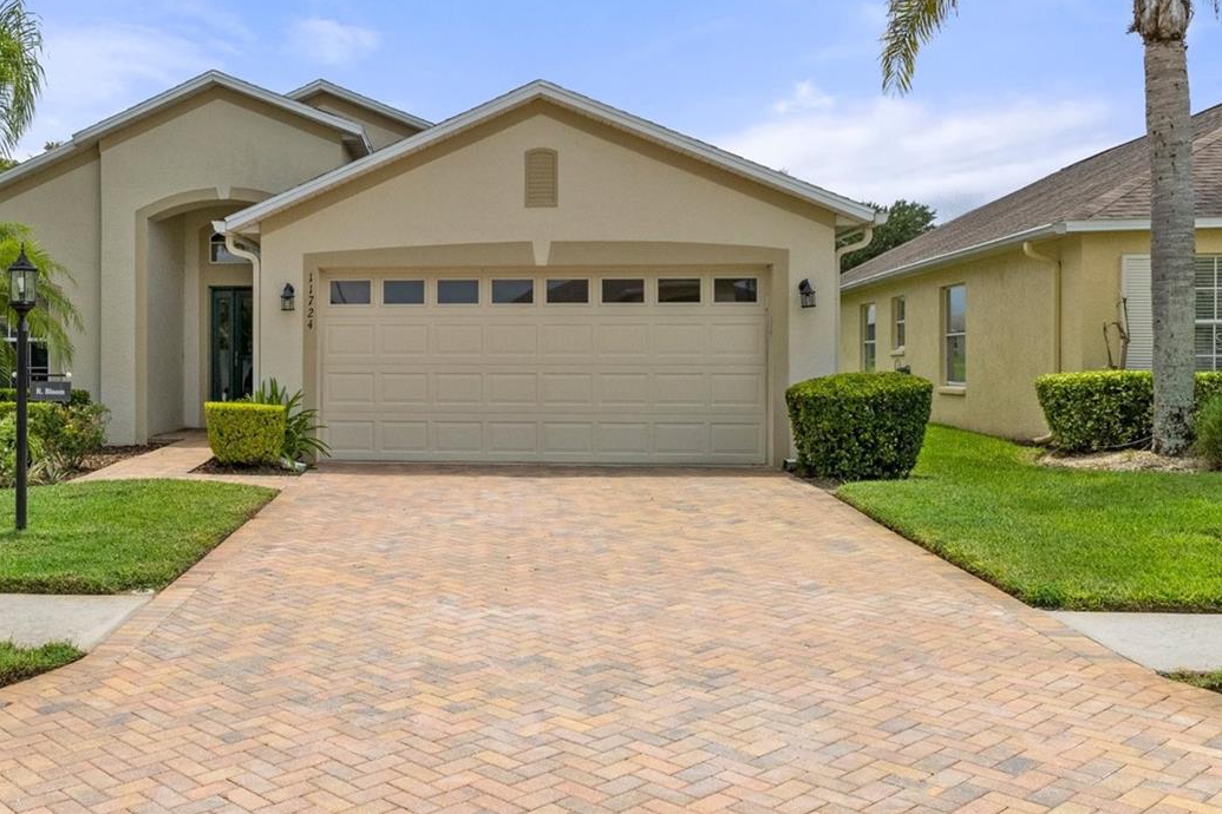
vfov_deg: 38.0
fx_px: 1180
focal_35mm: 35
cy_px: 341
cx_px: 375
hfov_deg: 53.3
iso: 640
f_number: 8
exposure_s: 1/1000
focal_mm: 15
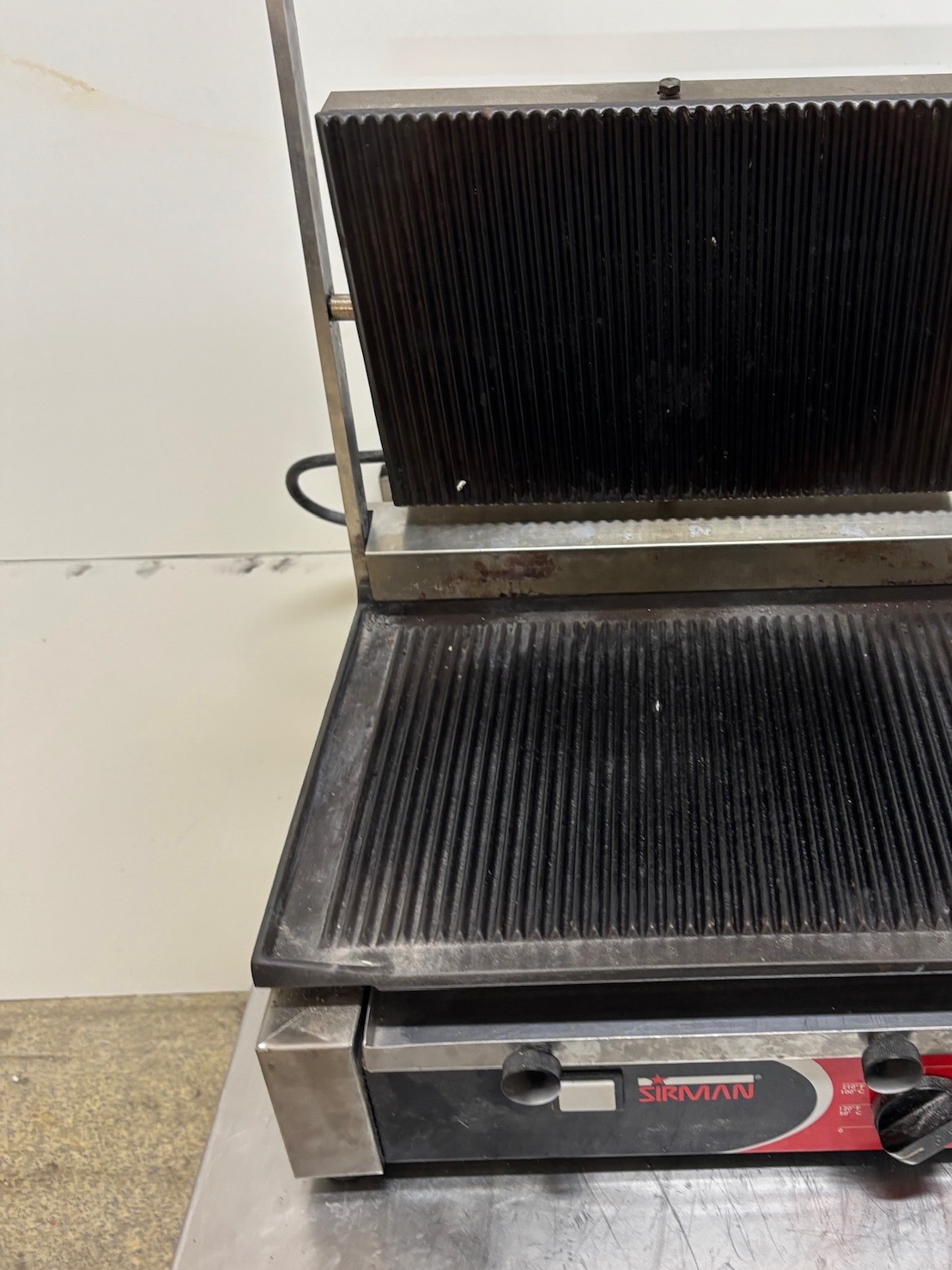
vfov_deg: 51.3
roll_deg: -0.4
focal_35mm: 36
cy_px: 572
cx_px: 651
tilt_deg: -33.3
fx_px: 1320
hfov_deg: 39.1
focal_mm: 5.96
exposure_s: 1/50
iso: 200
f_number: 1.6
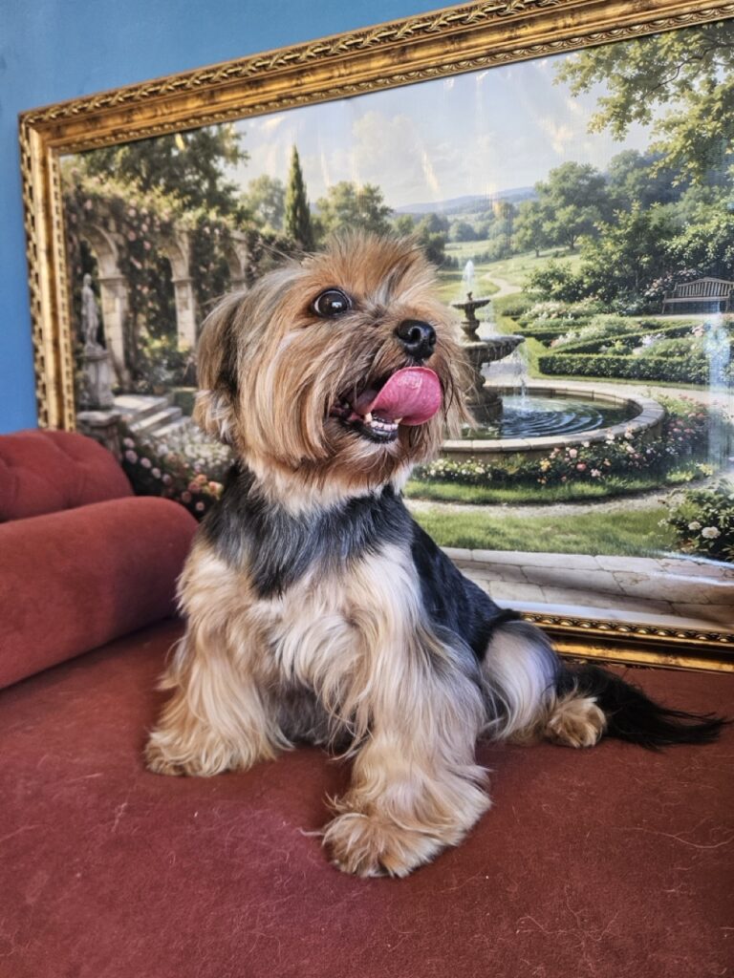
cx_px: 367
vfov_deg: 73.9
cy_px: 489
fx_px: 650
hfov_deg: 58.9
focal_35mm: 23
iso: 160
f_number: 1.8
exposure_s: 1/120
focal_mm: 5.4
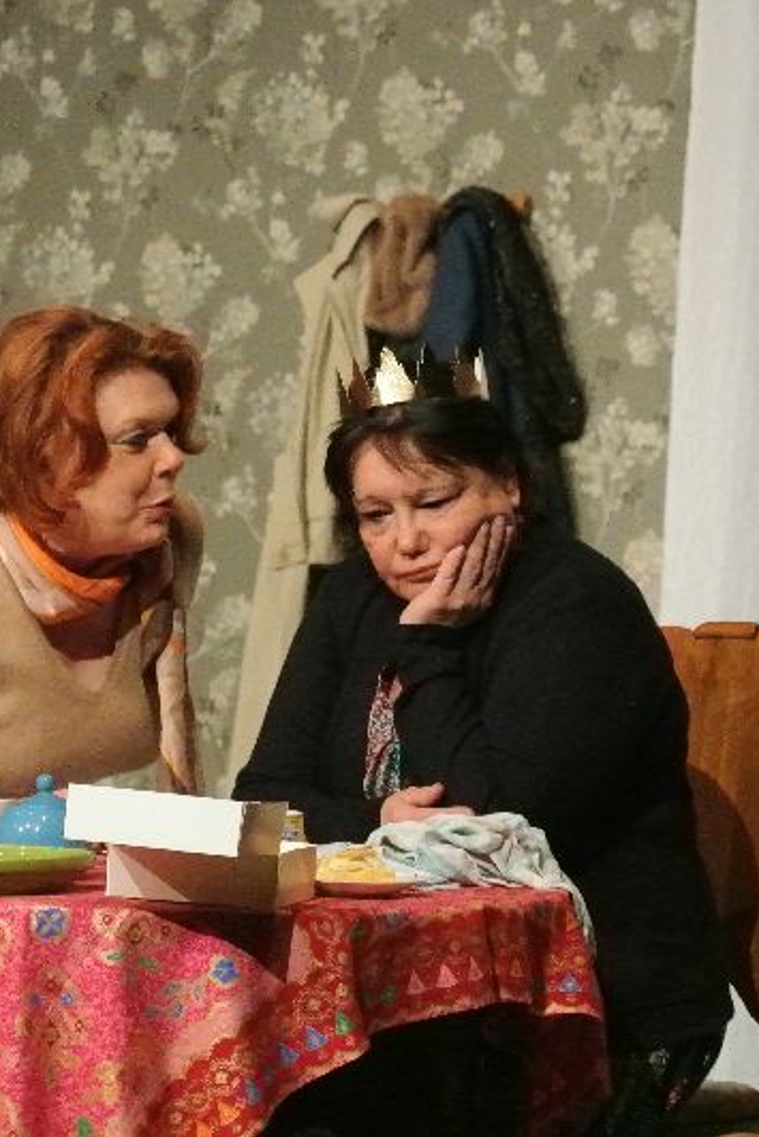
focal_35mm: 185
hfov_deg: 7.4
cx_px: 310
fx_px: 5846
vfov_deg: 11.1
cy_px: 567
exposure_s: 1/320
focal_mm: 45.9
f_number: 4.5
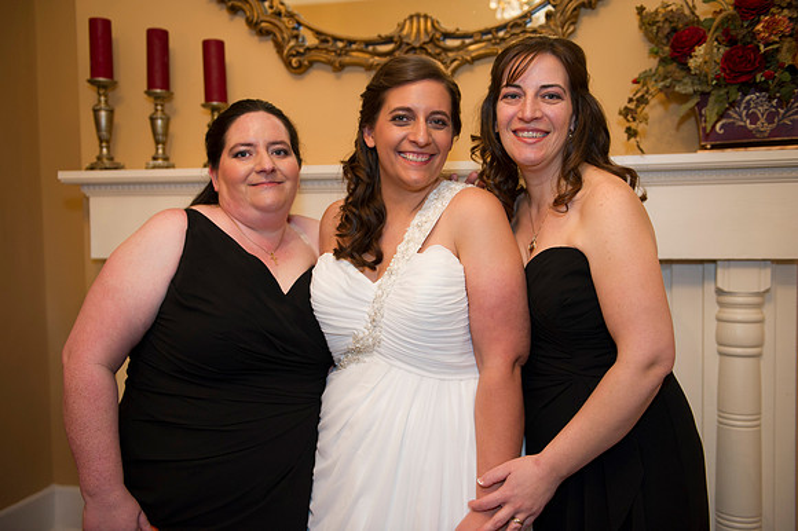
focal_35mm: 35
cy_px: 266
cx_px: 399
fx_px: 775
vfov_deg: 37.8
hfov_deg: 54.5
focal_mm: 35
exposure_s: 1/50
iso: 800
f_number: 3.2
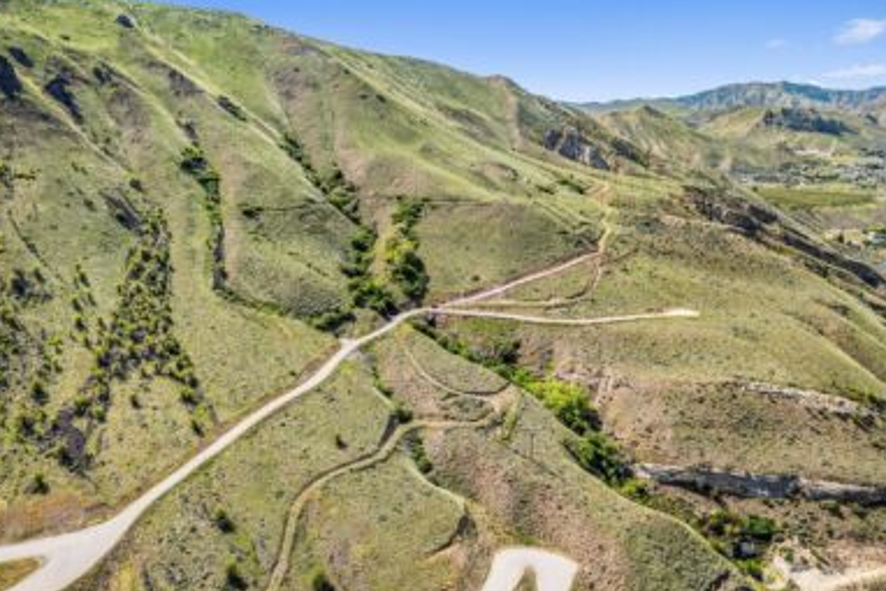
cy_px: 290
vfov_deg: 55.1
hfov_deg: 76.1
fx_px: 566
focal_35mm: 23
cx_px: 431
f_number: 2.8
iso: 100
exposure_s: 1/1500
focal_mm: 8.38
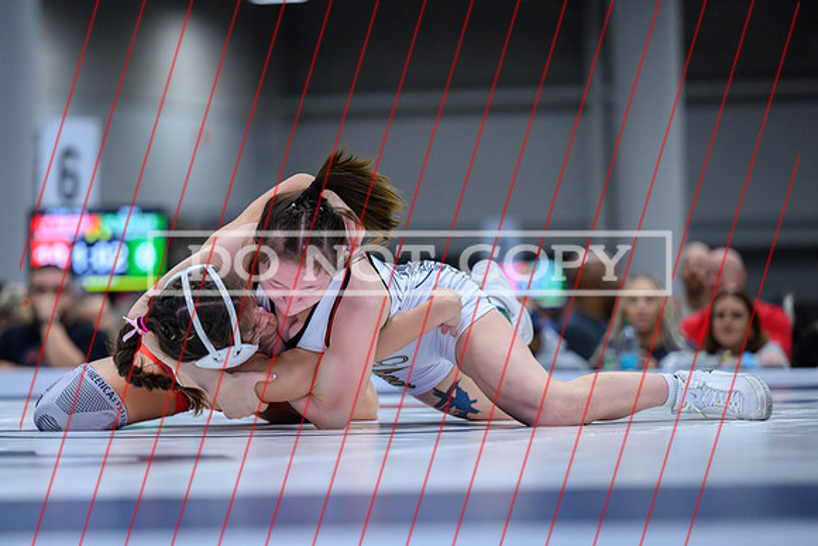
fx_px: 4017
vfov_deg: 7.8
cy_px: 342
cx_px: 320
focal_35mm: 177
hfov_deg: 11.6
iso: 5600
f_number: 2.8
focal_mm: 140
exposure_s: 1/800
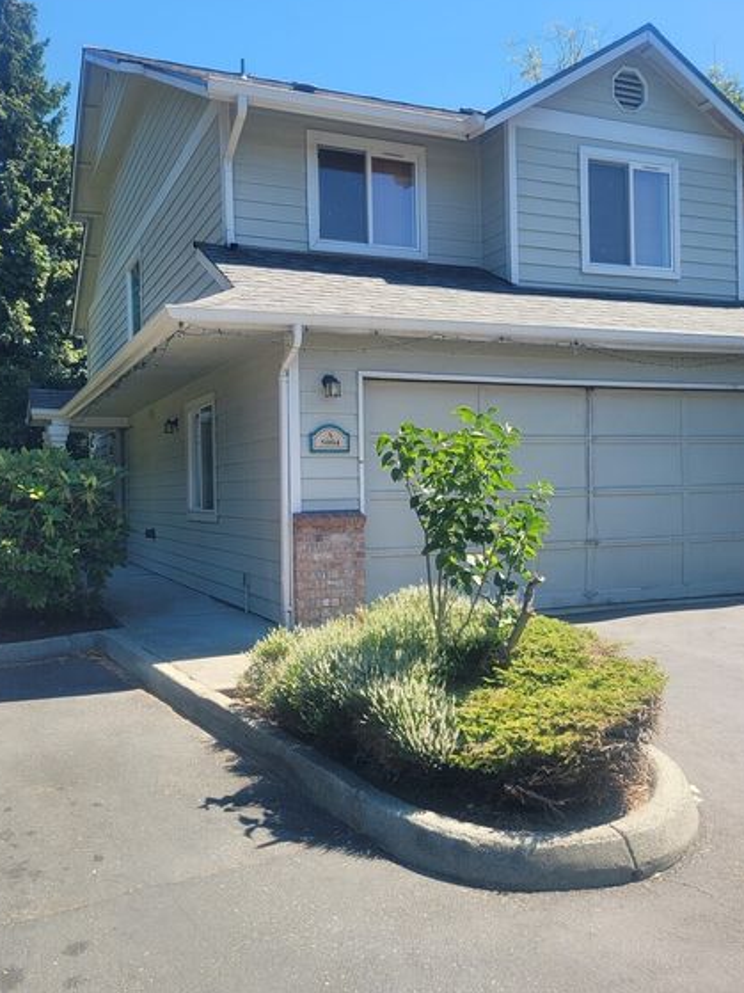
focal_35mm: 31
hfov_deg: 45.4
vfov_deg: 58.3
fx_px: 889
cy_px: 481
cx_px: 360
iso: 40
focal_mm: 5.4
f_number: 1.8
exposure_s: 1/965
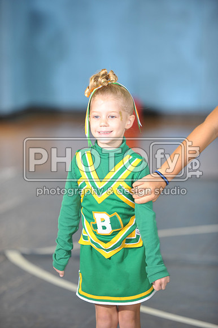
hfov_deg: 6.9
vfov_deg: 10.3
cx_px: 109
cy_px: 164
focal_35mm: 200
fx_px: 1819
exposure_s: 1/100
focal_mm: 200
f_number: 2.8
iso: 500
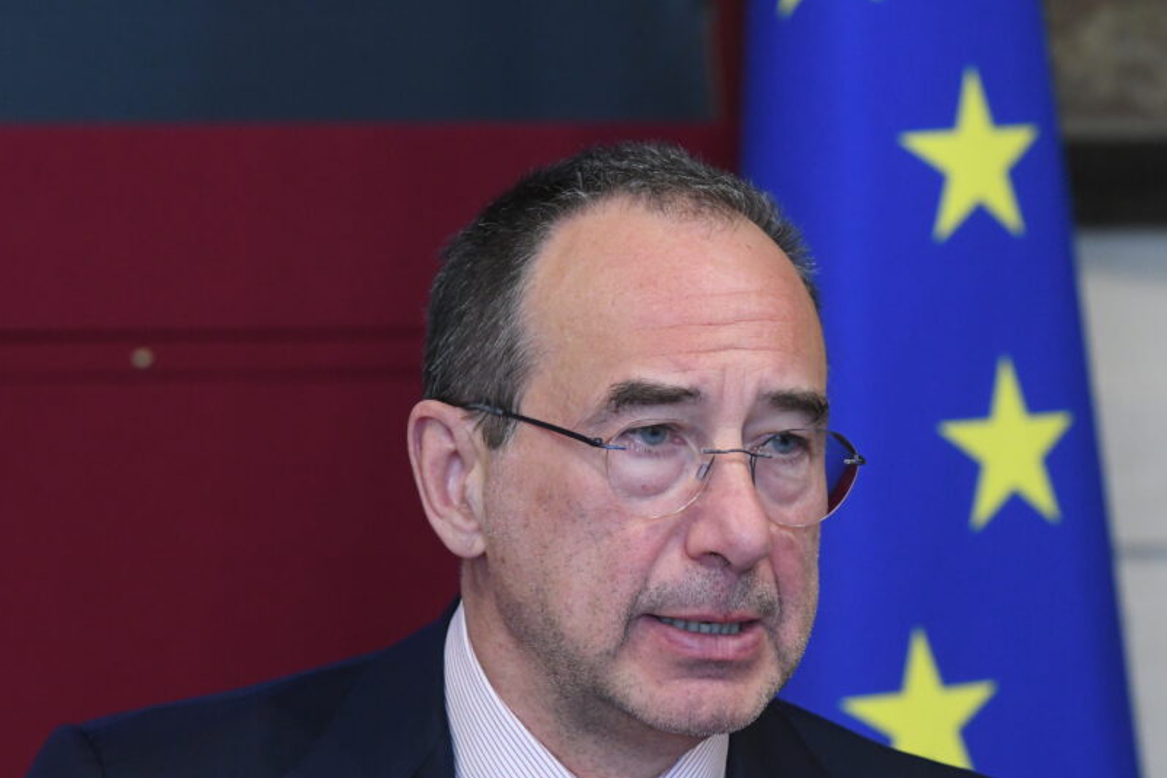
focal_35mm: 374
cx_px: 688
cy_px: 495
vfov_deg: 3.7
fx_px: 12113
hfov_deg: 5.5
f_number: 5
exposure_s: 1/160
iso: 3200
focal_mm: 195
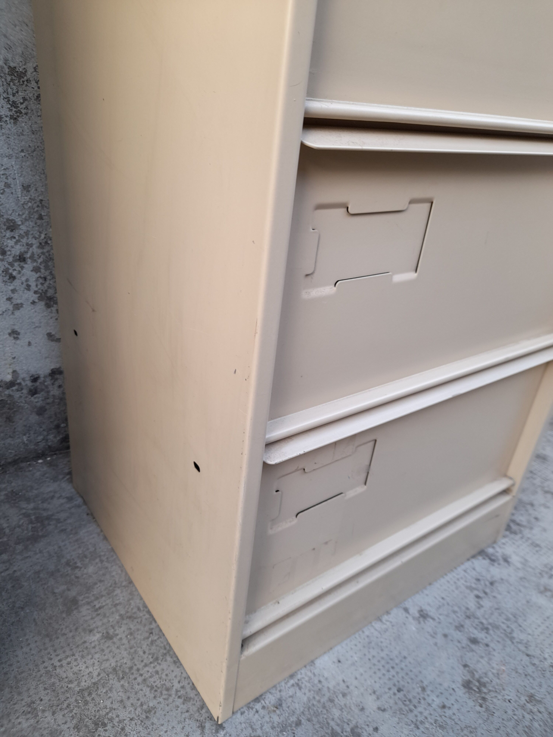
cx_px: 276
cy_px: 368
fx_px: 533
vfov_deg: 69.4
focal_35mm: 25
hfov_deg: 54.9
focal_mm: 4.6
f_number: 2
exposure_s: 1/60
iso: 32
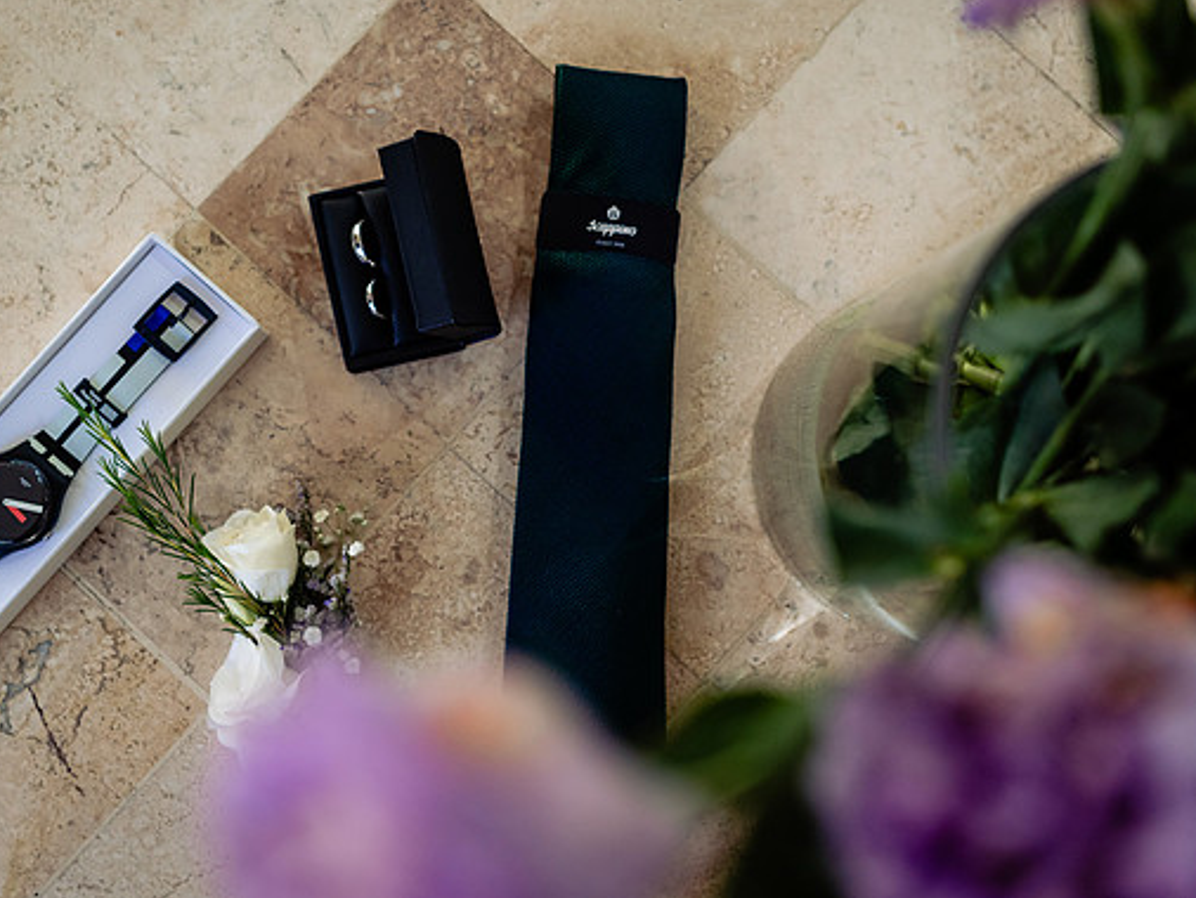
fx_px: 1383
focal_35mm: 40
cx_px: 521
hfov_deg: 46.7
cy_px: 452
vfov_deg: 36.0
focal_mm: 35
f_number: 2.8
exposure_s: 1/125
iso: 1000
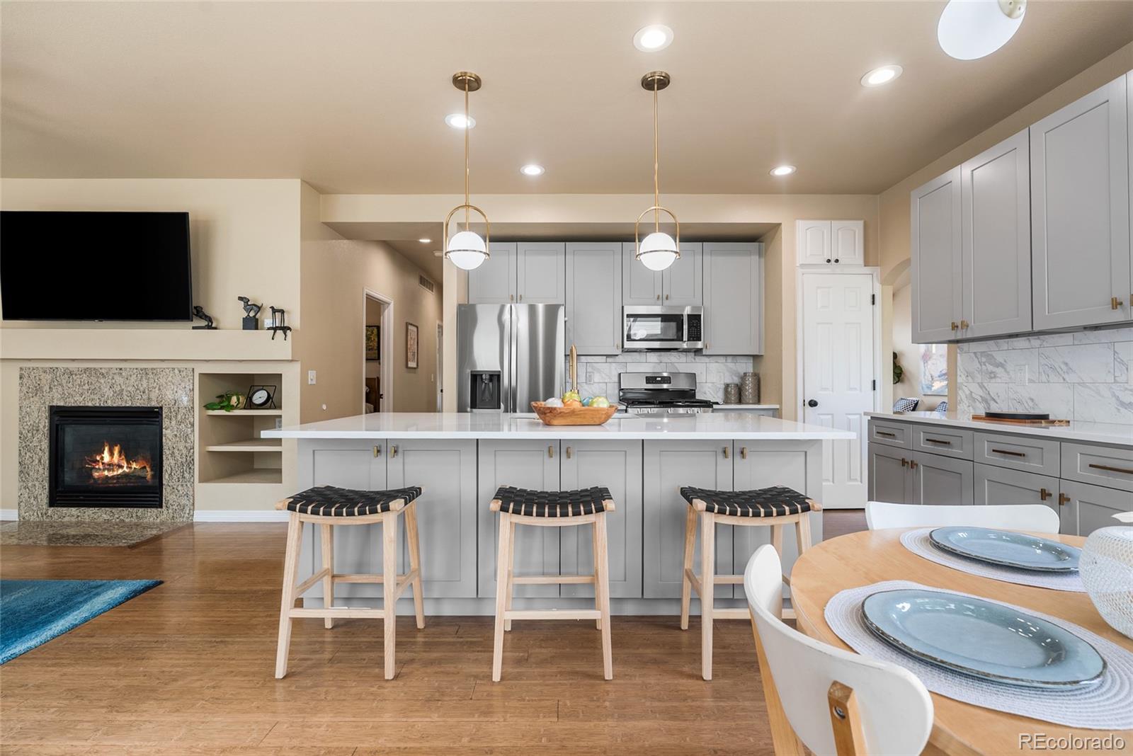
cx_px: 566
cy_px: 378
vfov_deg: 73.8
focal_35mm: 16
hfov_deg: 96.7
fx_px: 504
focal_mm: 16
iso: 200
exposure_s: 1/3
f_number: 8
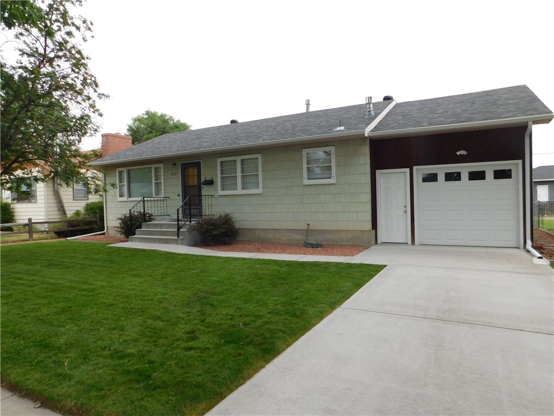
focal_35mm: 23
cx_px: 277
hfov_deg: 73.9
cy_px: 208
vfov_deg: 58.9
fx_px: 368
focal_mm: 4
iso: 125
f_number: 3
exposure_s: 1/400
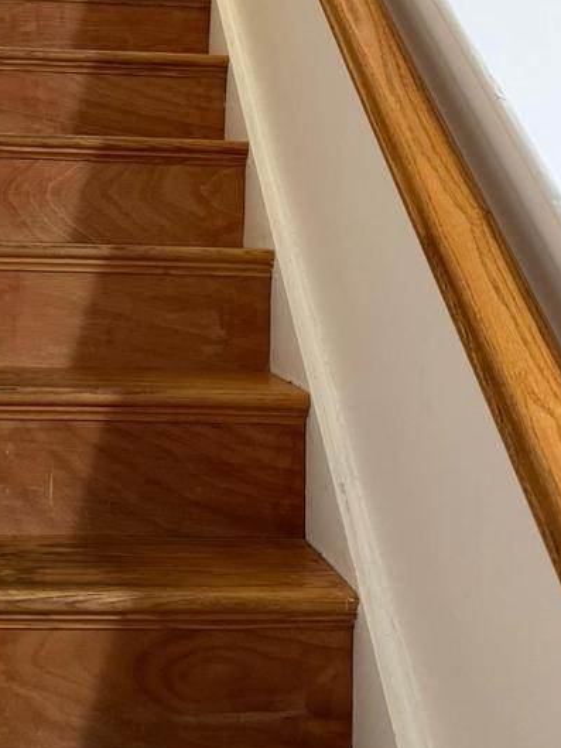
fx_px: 1058
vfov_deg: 37.2
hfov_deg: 29.0
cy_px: 129
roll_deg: -1.9
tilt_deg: +6.2
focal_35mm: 49
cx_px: 106
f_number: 1.78
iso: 400
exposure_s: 1/60
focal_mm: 6.76
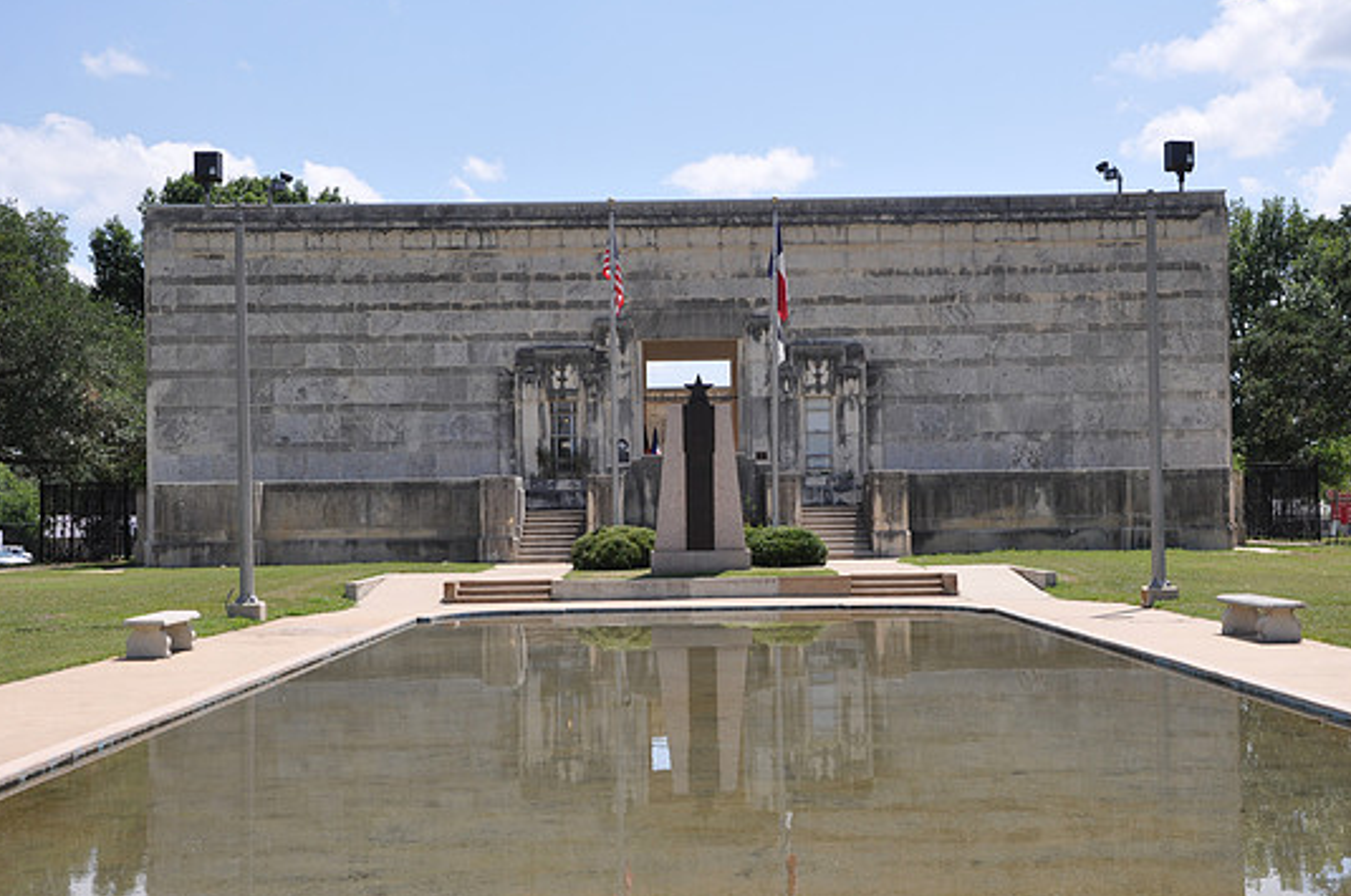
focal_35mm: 52
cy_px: 471
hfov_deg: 38.2
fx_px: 1948
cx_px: 717
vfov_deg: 25.9
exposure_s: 1/250
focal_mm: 32
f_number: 8
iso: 200
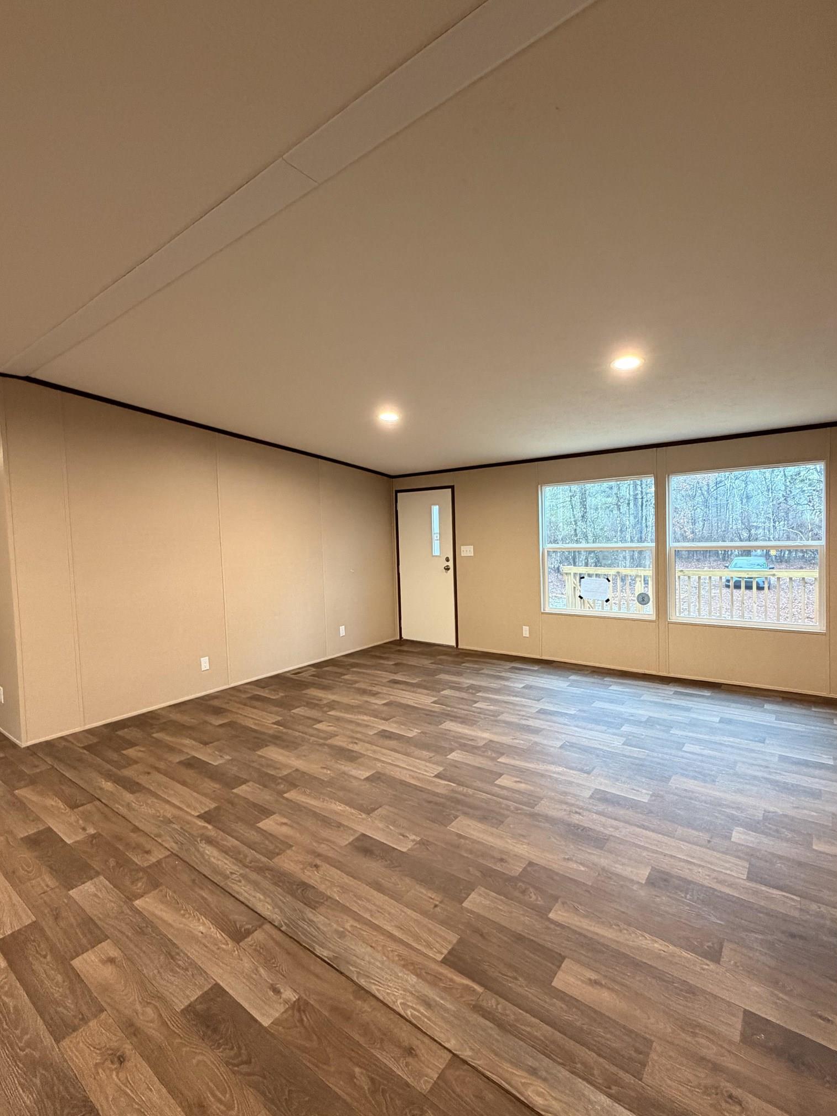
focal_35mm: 16
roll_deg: +1.8
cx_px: 425
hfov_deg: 78.1
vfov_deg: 94.5
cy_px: 558
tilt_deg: -2.3
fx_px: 516
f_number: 2.2
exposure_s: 1/60
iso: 400
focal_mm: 2.22
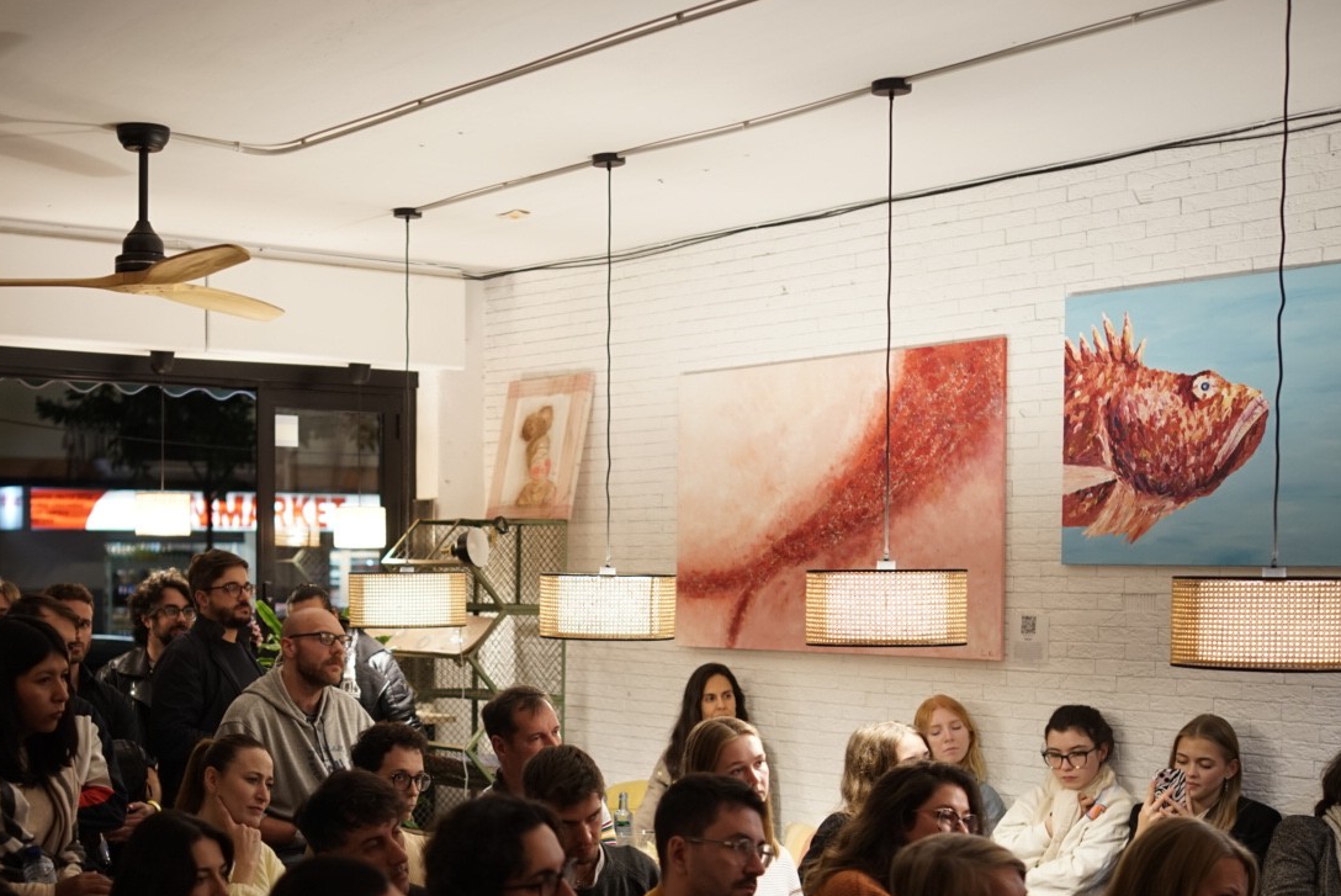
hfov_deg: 37.9
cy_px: 657
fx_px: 1938
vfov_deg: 25.8
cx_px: 488
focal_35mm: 52
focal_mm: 35
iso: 500
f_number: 1.8
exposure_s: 1/60
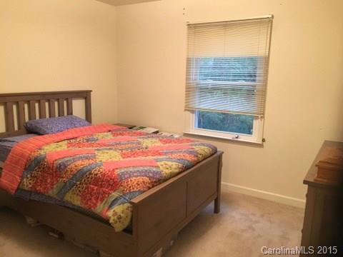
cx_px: 172
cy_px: 128
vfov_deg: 48.2
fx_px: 287
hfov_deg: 61.7
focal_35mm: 29
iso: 200
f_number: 2.2
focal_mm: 4.15
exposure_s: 1/20
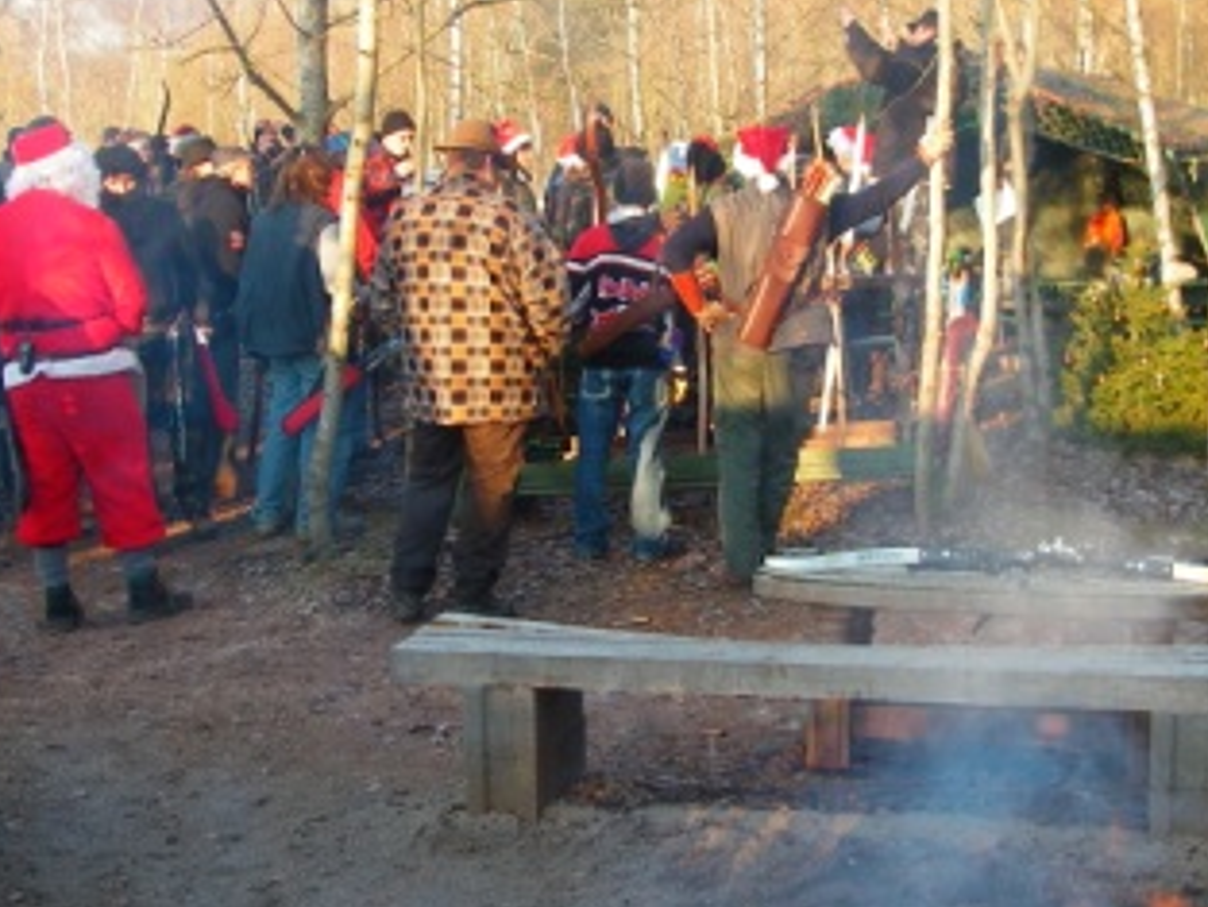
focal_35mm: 63
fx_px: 2199
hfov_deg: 30.7
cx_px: 679
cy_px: 405
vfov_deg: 23.3
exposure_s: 1/100
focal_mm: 7.3
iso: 64
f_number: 3.4
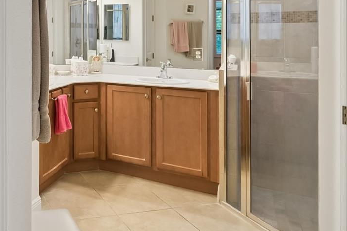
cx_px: 41
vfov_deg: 36.9
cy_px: 32
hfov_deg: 50.2
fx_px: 328
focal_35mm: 34
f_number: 7.1
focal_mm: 10
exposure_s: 1/10
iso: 100
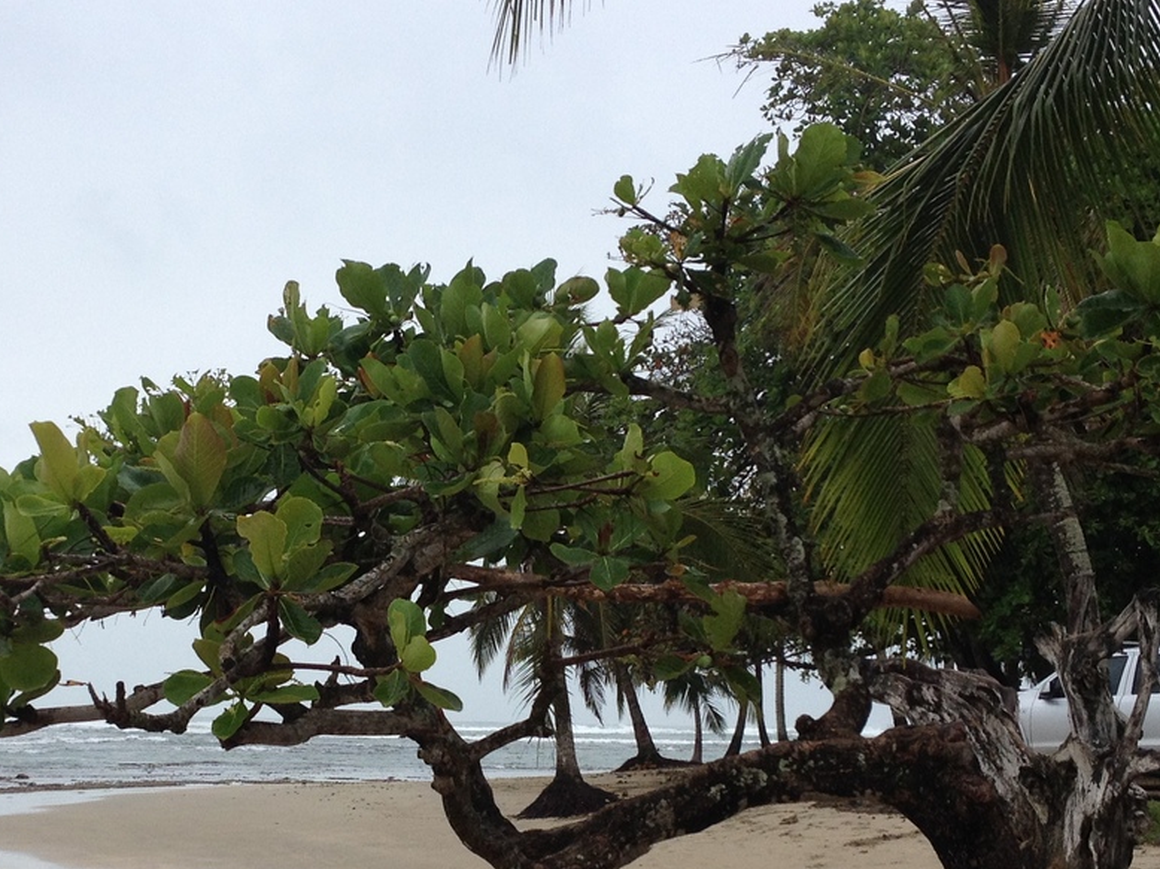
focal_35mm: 72
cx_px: 432
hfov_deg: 26.9
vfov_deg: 20.3
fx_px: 2412
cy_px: 656
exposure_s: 1/767
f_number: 2.4
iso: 50
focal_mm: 4.28
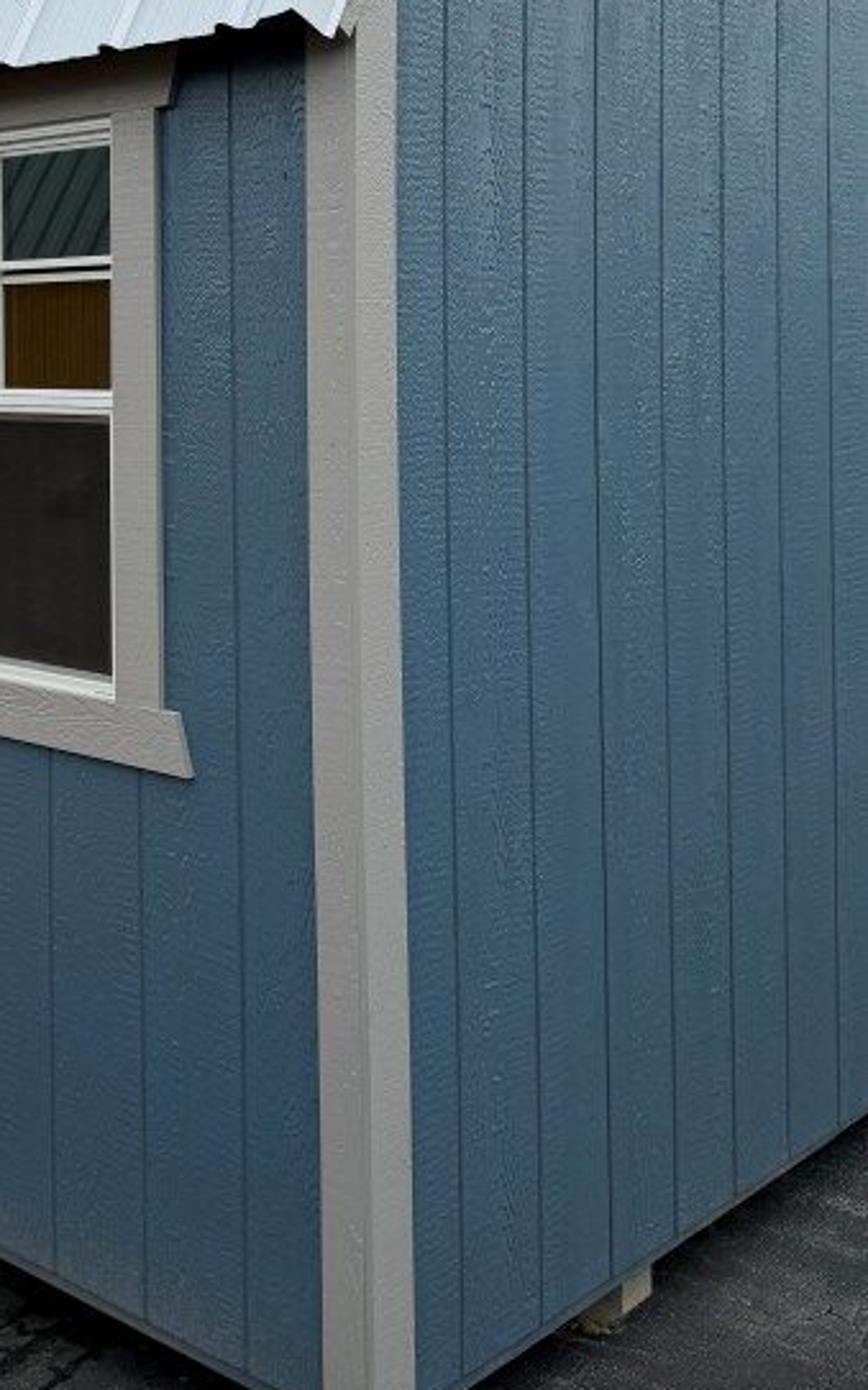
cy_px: 338
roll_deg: +2.2
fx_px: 1818
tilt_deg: -1.7
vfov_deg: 40.6
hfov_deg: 26.0
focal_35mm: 48
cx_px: 97
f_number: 1.78
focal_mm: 6.76
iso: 80
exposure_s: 1/3759
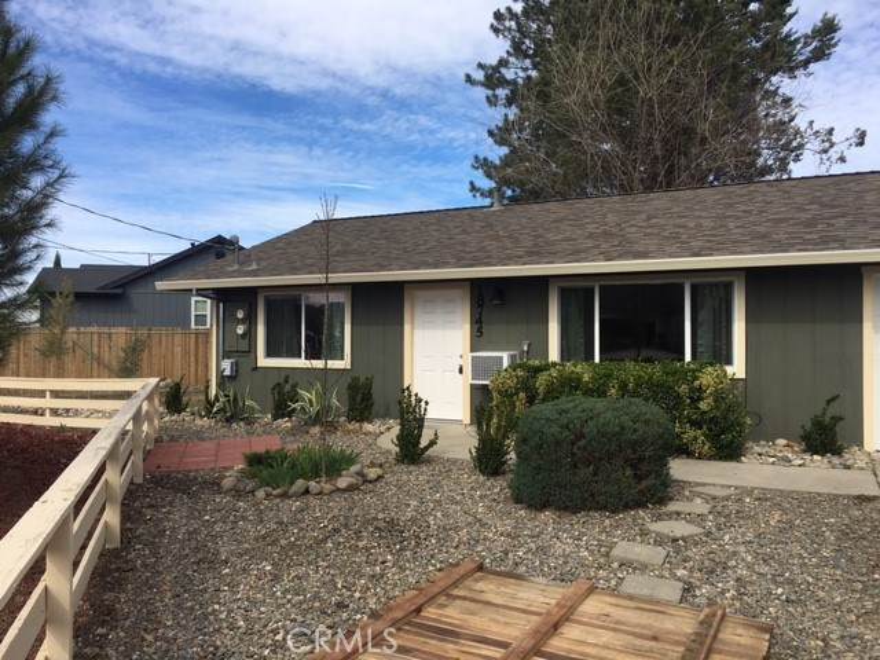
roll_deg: -0.2
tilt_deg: +2.1
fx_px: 737
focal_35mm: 29
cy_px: 330
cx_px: 440
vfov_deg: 48.2
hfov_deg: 61.7
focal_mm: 4.15
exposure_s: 1/1326
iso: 25
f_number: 2.2
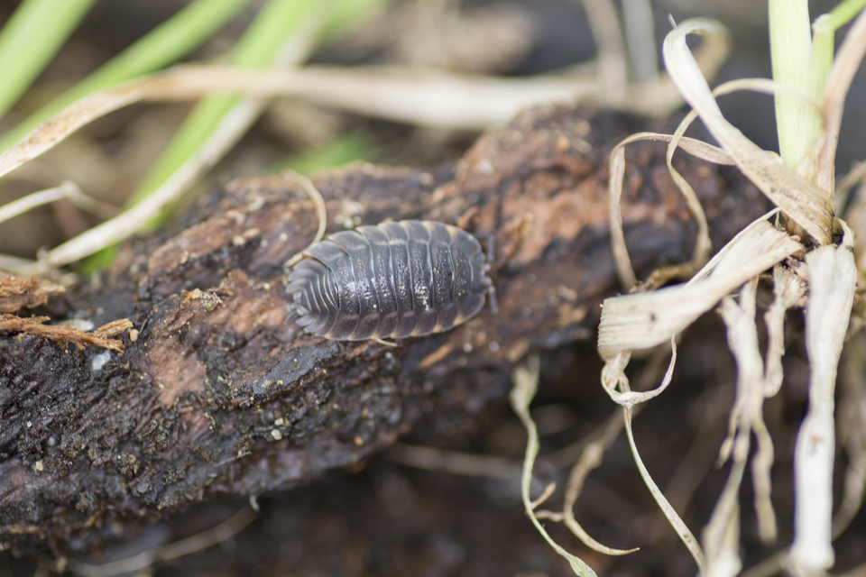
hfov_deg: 15.2
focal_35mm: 135
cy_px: 288
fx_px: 3247
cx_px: 433
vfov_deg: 10.2
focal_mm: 90
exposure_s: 1/80
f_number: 5
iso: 125
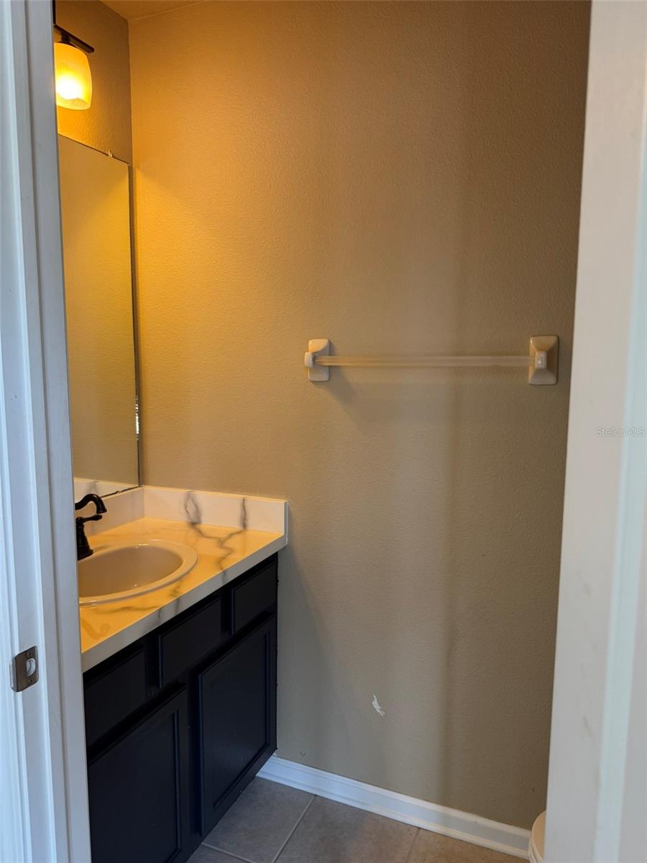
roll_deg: +2.3
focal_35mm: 24
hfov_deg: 56.8
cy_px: 432
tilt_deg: -5.6
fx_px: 598
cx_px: 324
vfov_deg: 71.6
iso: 125
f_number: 1.78
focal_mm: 6.76
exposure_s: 1/60
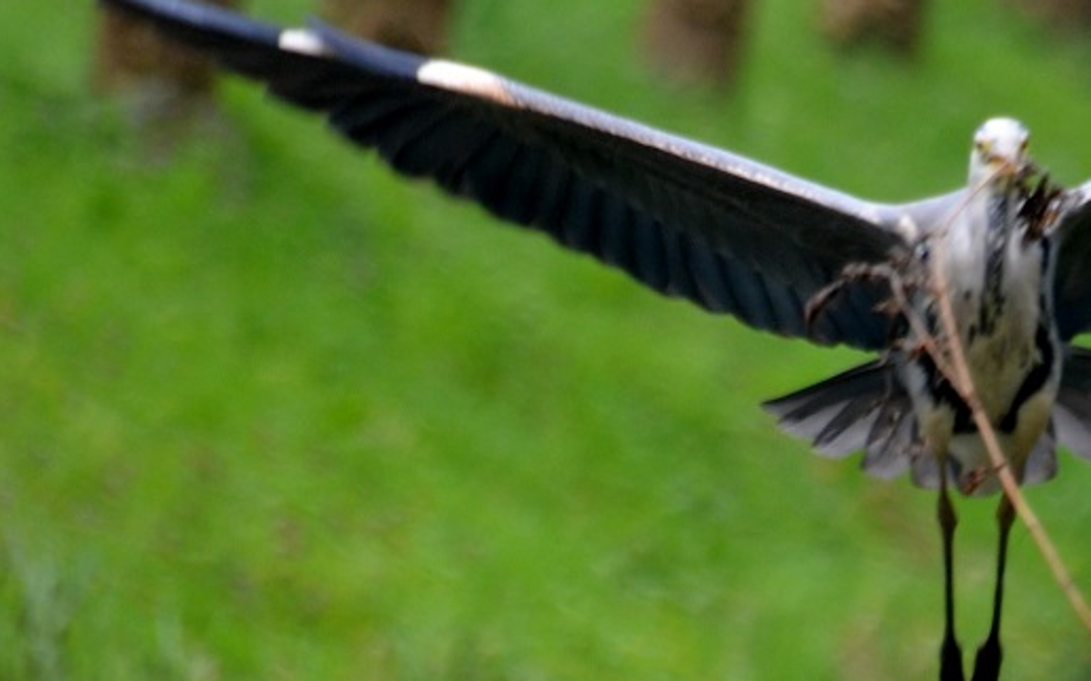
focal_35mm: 1313
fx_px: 39023
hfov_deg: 1.6
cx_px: 1014
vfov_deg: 1.0
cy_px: 793
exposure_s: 1/250
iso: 400
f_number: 5.6
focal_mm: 300
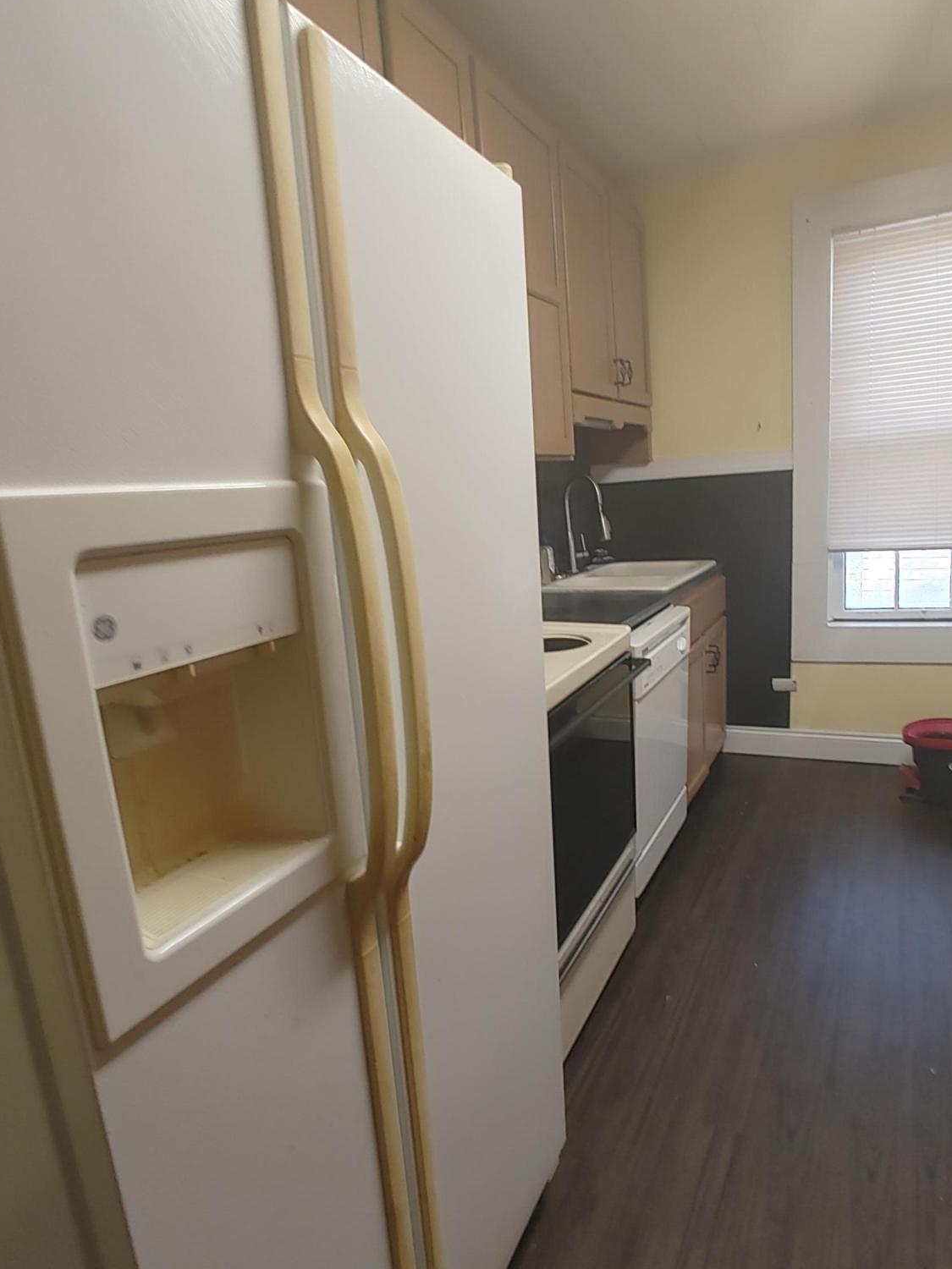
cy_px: 660
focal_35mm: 20
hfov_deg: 65.9
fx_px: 733
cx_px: 499
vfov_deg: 81.7
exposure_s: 1/30
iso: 150
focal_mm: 1.78
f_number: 1.9
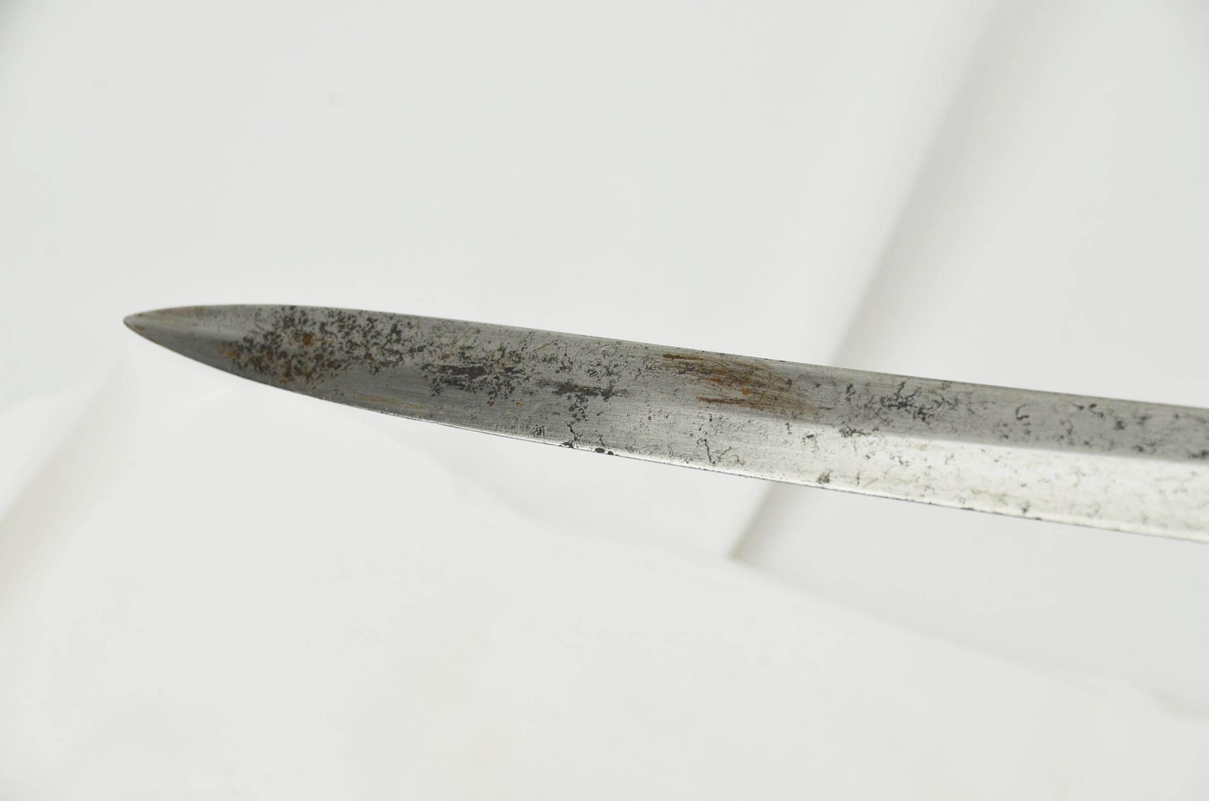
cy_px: 400
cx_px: 604
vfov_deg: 8.7
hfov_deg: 13.1
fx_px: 5278
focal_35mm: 158
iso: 400
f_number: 9
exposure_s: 1/160
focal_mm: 105
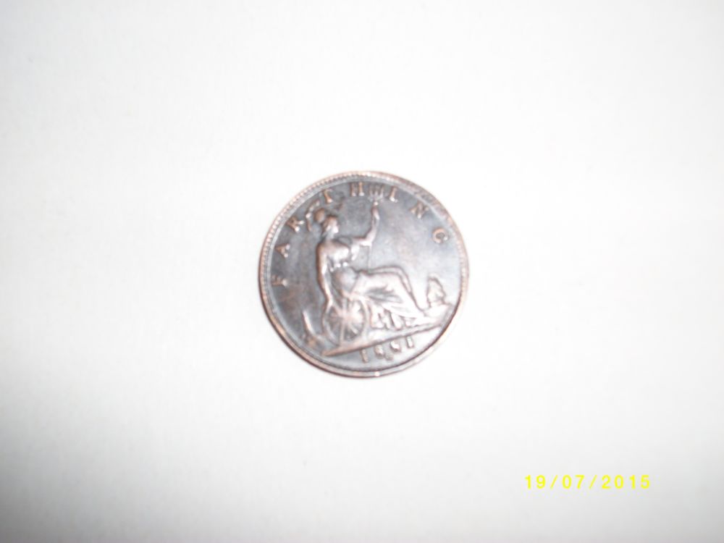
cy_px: 272
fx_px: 816
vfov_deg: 36.8
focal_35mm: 39
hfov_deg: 47.9
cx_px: 362
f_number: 3.2
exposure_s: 1/50.3
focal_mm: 7.1
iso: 125
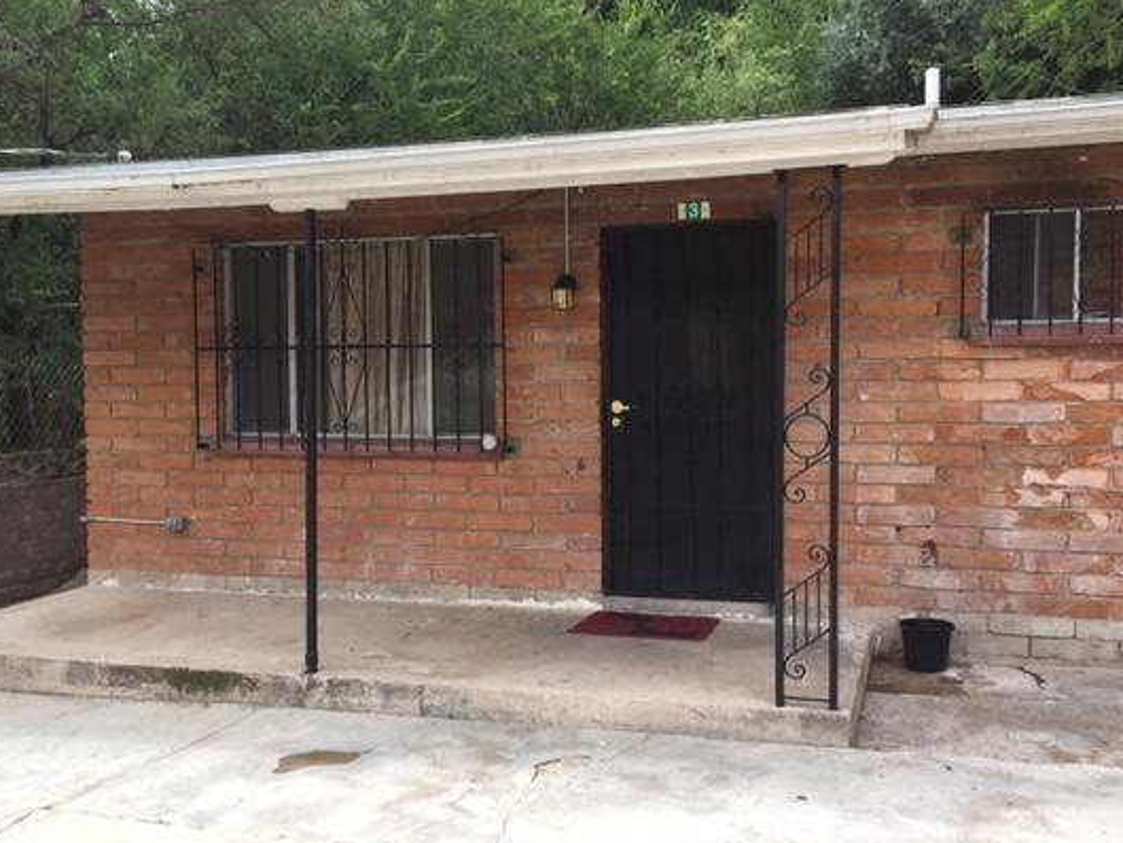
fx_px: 1136
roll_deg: -1.4
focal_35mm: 35
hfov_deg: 52.6
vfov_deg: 40.7
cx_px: 598
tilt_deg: -1.9
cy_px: 434
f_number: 2.2
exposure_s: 1/1199
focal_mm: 4.15
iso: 32
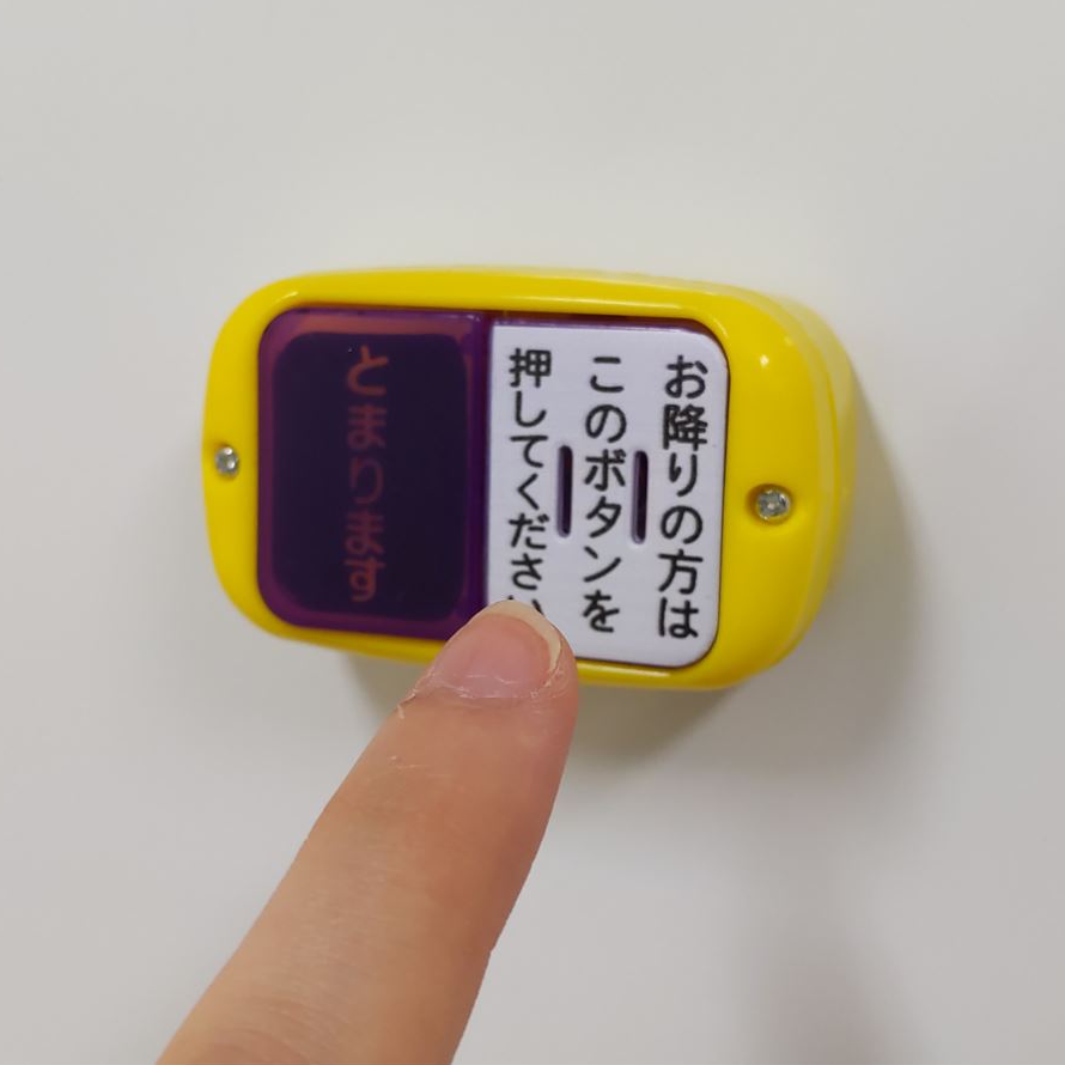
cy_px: 528
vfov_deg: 52.5
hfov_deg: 52.5
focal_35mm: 31
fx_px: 1079
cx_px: 492
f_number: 1.8
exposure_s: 1/120
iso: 121
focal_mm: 4.44
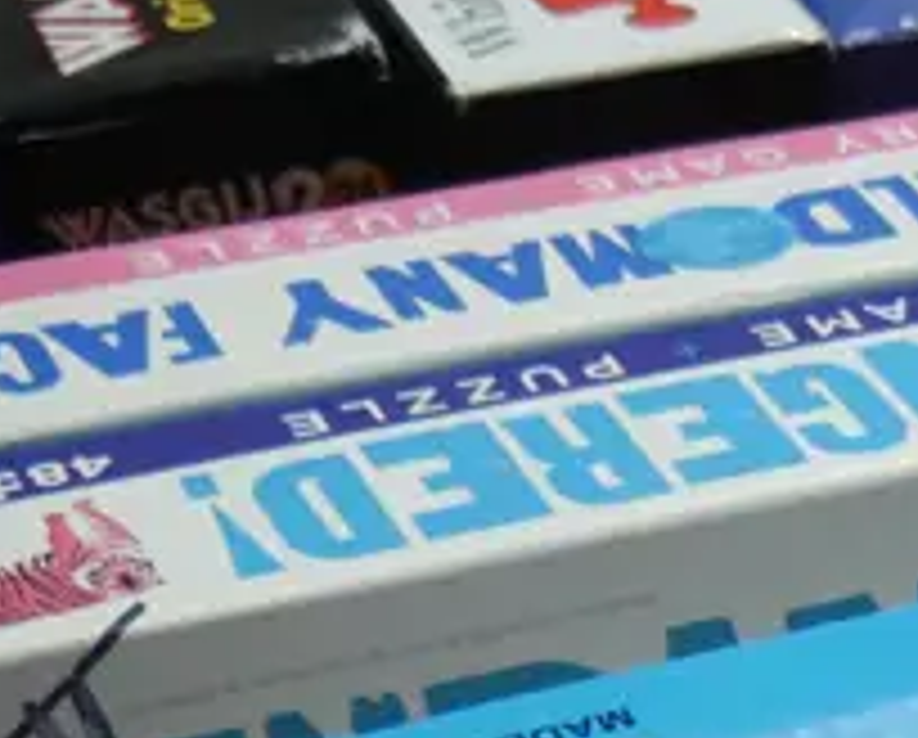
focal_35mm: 137
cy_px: 1703
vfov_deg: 10.0
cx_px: 1926
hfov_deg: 12.2
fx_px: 3729
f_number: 3.5
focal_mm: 14
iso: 200
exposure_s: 1/100
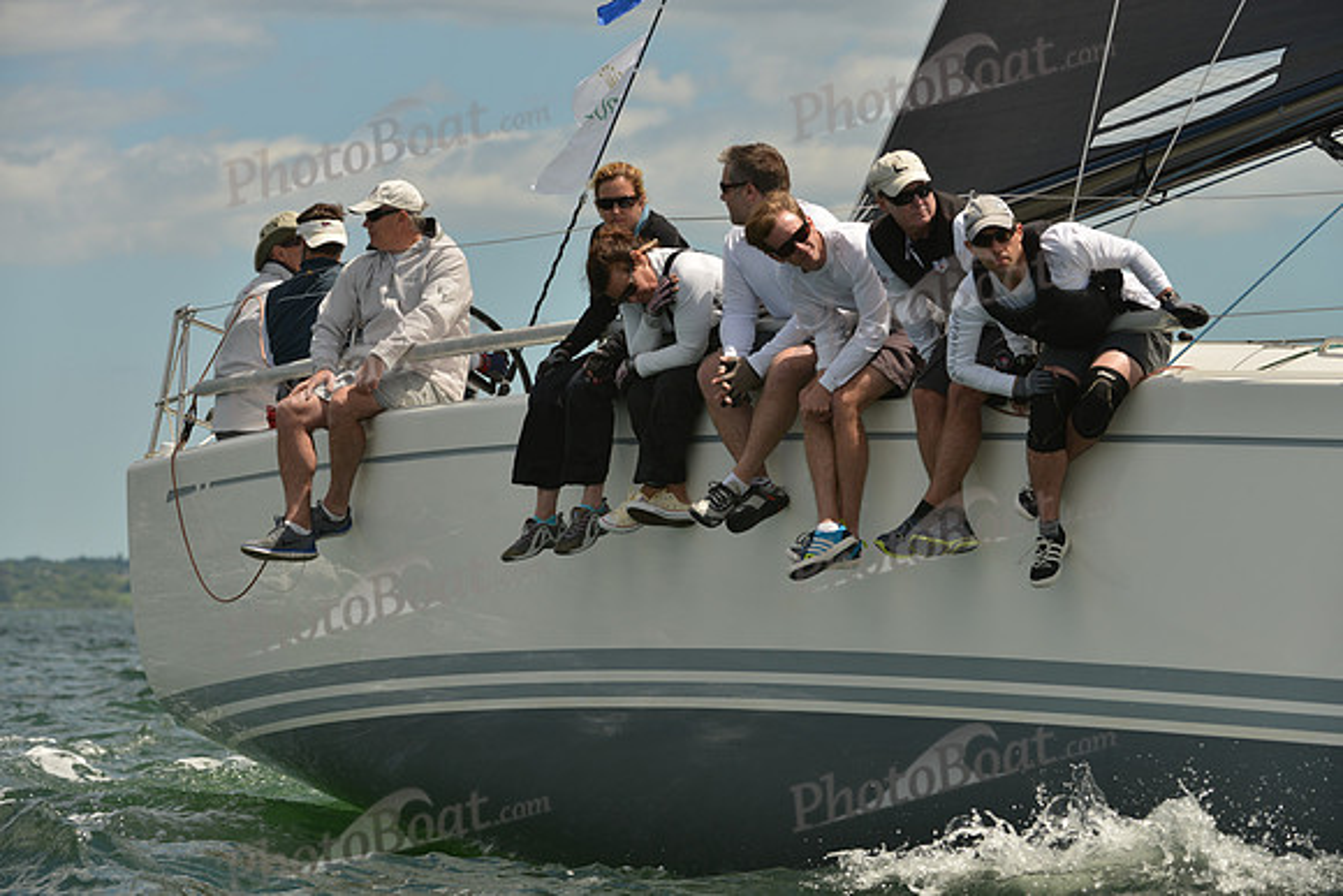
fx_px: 7463
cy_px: 448
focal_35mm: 200
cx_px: 672
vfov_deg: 6.9
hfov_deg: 10.3
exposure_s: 1/800
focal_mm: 200
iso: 200
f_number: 7.1
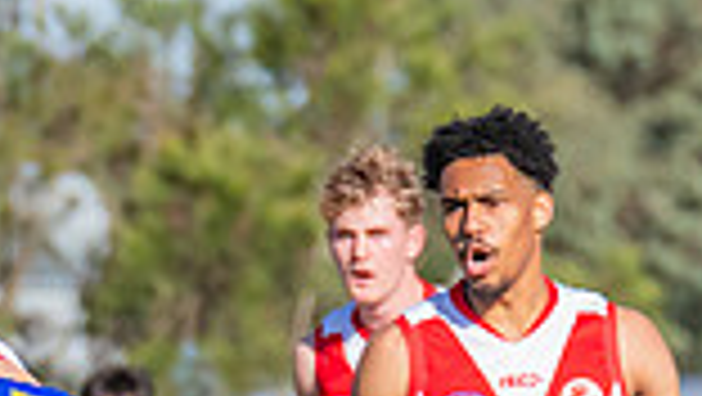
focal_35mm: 2412
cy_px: 868
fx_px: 44928
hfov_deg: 0.9
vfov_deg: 0.5
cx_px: -1052
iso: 800
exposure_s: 1/1250
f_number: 11
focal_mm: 420
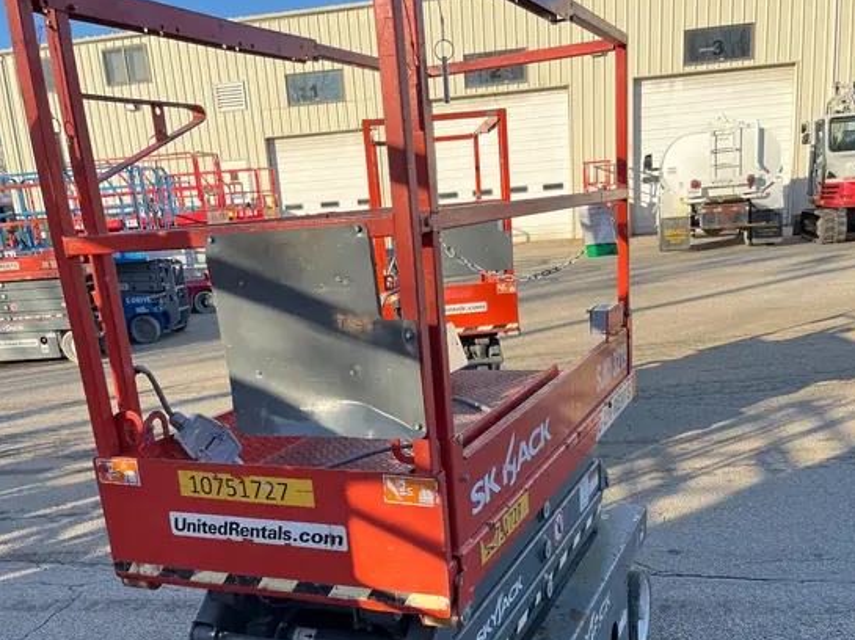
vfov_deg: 39.7
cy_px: 468
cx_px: 430
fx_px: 864
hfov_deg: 52.7
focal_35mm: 35
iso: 50
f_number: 1.6
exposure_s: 1/959
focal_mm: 5.1
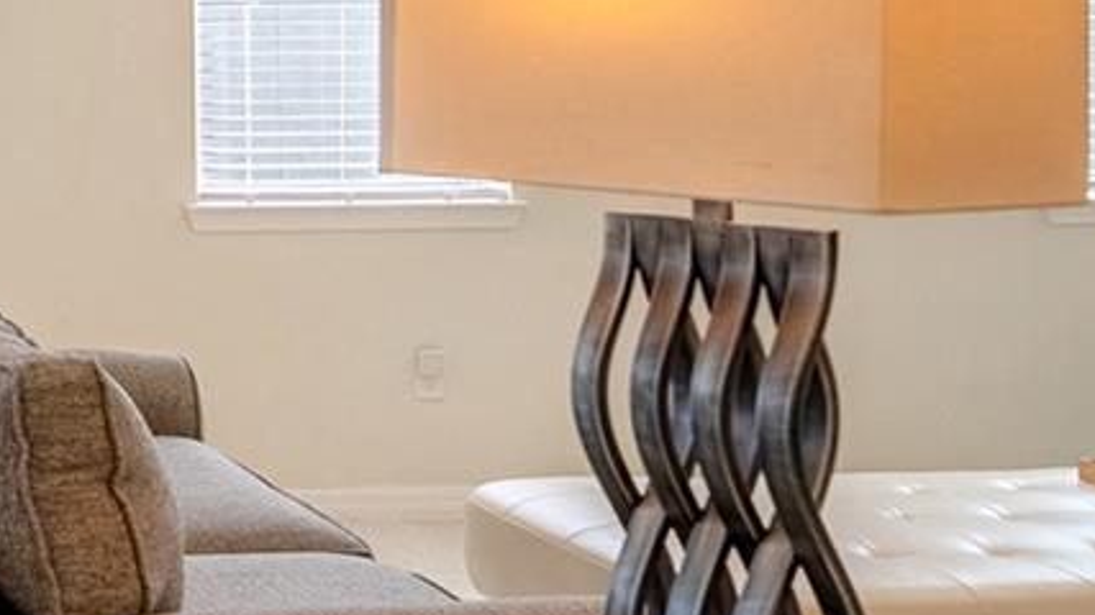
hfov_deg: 28.5
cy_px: 51
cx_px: -439
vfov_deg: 21.3
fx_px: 1597
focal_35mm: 55
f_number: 4.5
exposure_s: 1/4000
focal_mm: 14
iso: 800
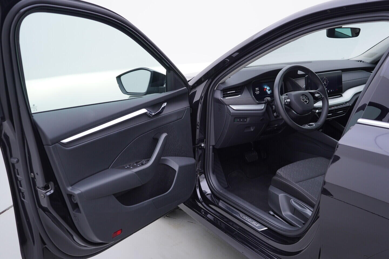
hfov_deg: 53.1
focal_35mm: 36
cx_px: 194
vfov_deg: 36.9
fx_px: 389
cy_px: 130
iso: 125
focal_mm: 24
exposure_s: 1/60
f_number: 3.5
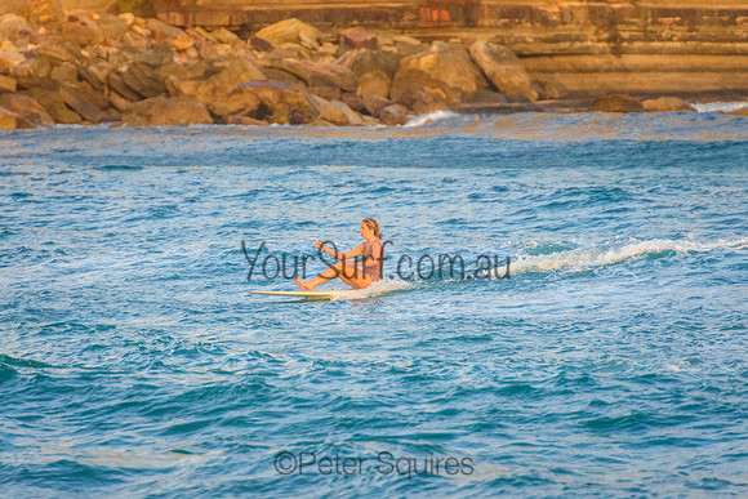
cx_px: 374
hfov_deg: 3.4
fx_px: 12776
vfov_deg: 2.2
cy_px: 250
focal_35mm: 615
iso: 2200
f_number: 5.6
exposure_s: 1/1600
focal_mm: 400
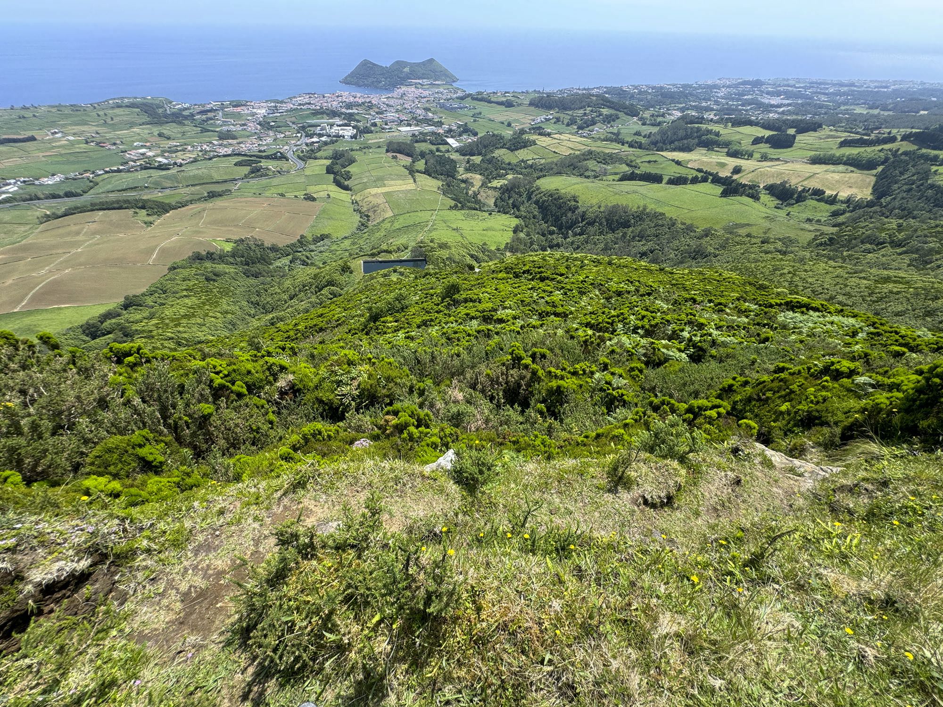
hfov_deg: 102.1
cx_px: 472
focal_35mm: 14
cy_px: 354
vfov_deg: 85.7
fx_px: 381
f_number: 2.2
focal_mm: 2.22
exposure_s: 1/727
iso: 50
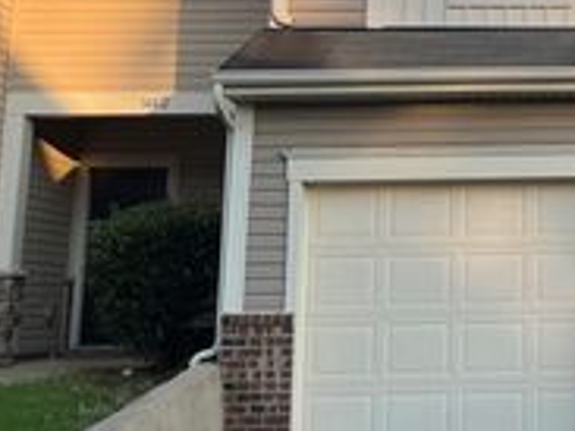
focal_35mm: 71
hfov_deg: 25.7
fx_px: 1179
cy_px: 71
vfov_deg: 20.4
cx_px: 603
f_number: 1.6
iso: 50
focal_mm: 5.1
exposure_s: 1/772
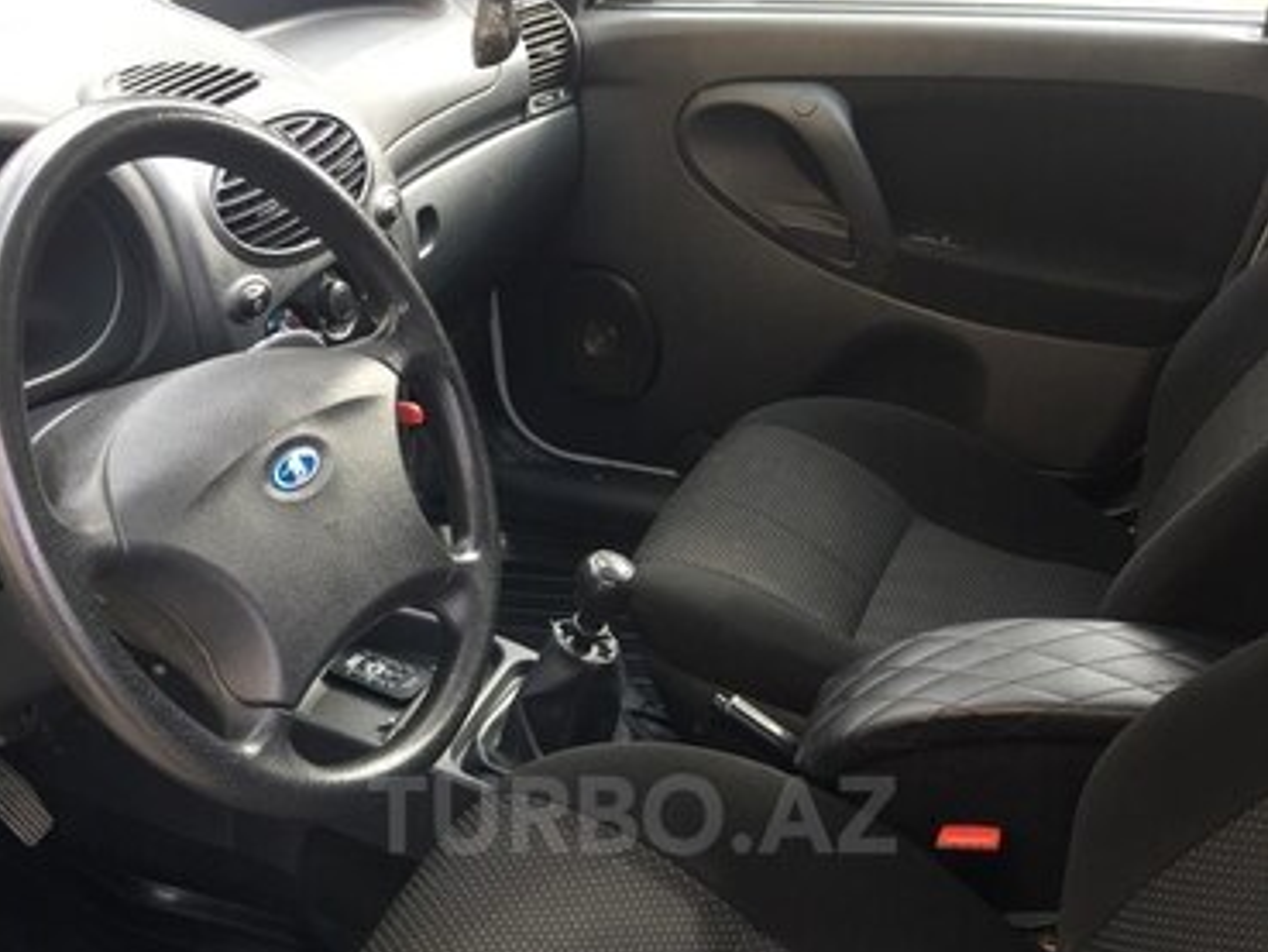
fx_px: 1429
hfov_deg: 47.8
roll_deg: +0.2
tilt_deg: -41.2
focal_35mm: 39
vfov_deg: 35.2
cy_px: 815
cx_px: 632
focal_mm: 4.15
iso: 40
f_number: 2.2
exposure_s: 1/100
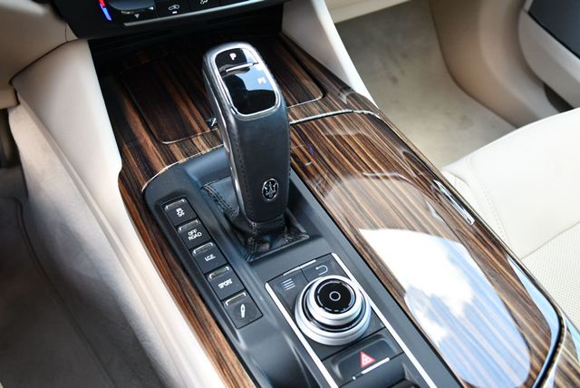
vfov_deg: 36.9
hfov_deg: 53.1
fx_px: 581
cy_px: 194
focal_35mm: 36
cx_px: 290
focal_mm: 18
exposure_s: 1/160
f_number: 3.5
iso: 800
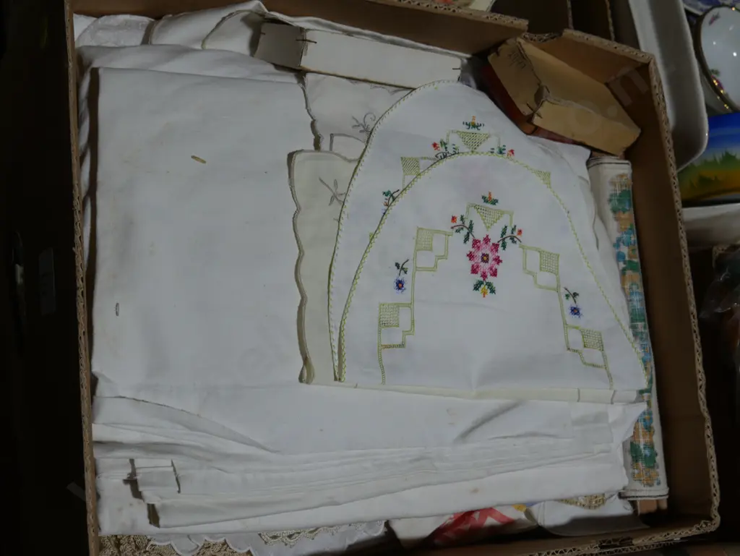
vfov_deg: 31.5
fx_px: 984
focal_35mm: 46
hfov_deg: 41.2
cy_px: 278
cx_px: 370
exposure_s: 1/160
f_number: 6.3
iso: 200
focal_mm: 23
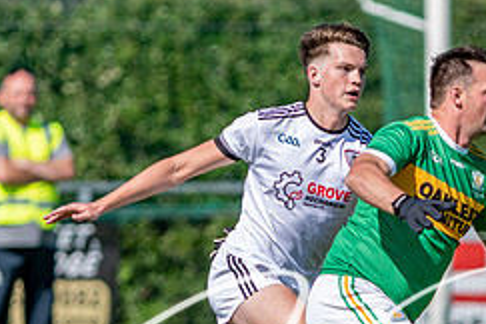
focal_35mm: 1200
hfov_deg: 1.7
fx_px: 16199
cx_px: 534
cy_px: 320
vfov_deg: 1.1
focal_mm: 300
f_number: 2.8
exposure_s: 1/2000
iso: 100
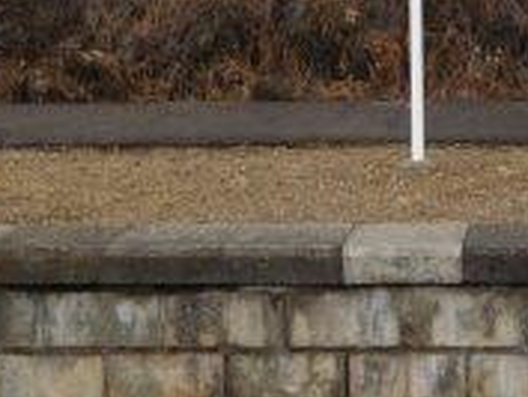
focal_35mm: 114
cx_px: 531
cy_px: -101
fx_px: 1740
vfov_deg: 12.6
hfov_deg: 16.9
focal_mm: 8
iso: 125
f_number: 4
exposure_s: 1/160
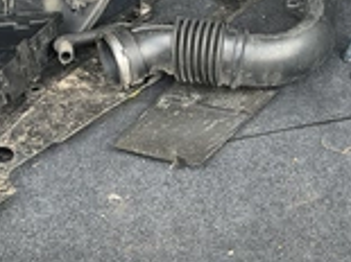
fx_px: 760
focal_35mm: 75
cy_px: 45
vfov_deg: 19.4
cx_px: 233
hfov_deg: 25.9
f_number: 1.8
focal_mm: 3
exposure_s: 1/130
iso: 32
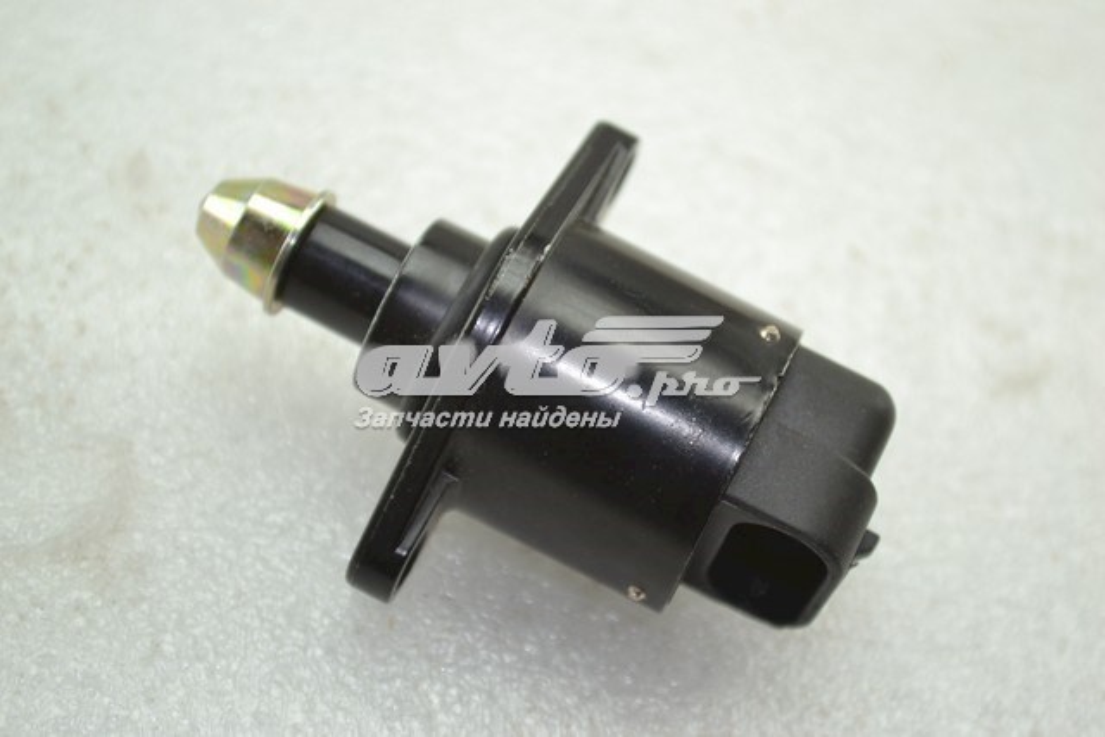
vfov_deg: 16.6
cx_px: 552
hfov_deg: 24.6
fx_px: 2533
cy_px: 368
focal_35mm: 82
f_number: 5.6
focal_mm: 55
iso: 220
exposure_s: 1/30
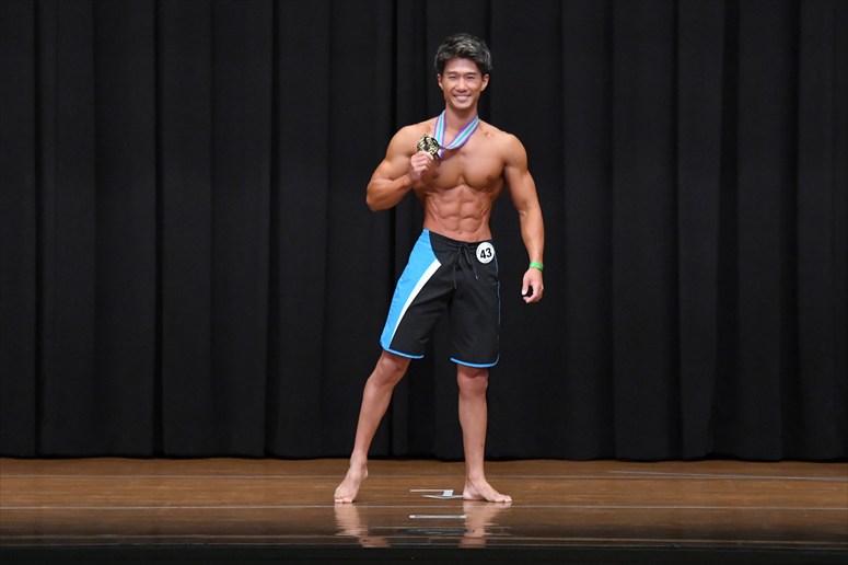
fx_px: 5297
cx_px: 424
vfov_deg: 6.1
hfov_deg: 9.2
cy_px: 282
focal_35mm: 225
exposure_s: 1/400
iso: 8000
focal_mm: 150
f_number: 5.6
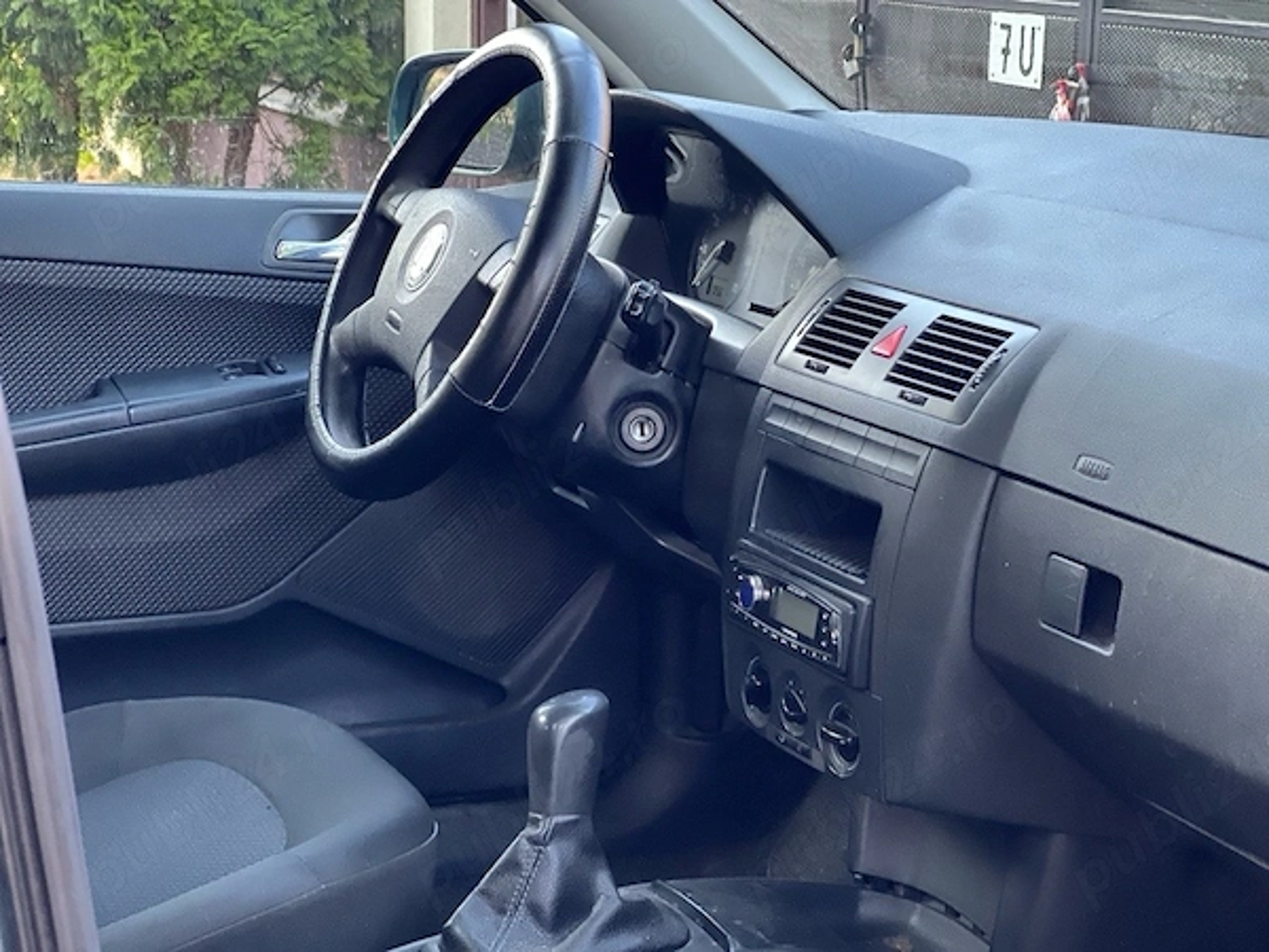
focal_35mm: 77
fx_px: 2823
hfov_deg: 25.3
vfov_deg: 19.1
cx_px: 634
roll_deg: -0.2
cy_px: 476
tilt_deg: -9.9
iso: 250
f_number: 2.8
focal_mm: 9
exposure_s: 1/40
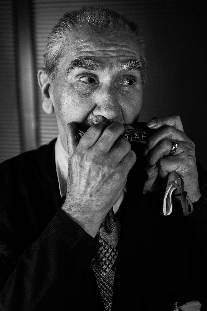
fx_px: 604
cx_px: 104
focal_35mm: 70
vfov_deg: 28.8
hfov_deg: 19.5
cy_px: 156
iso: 2000
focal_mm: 70
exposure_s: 1/800
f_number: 2.8
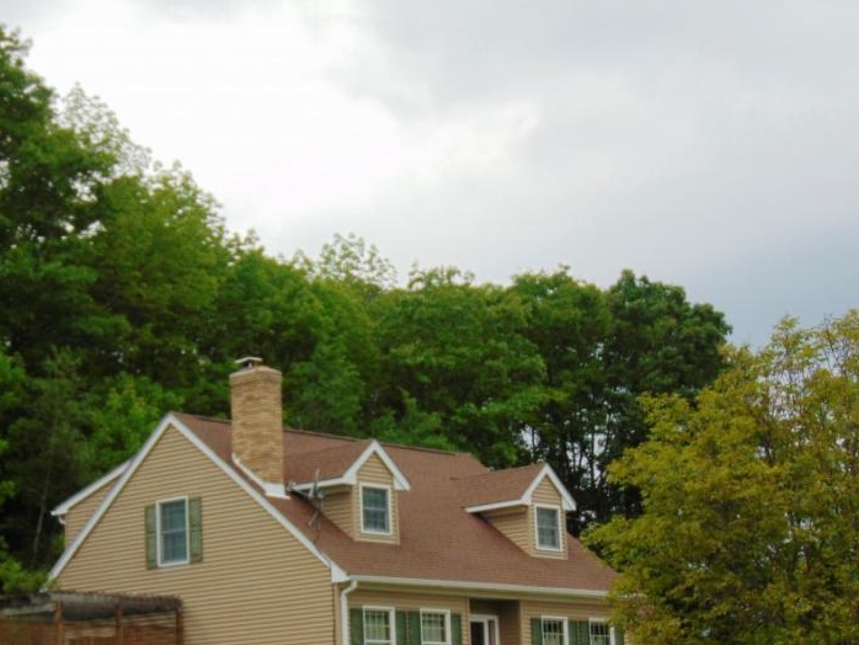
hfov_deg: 22.2
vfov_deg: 16.8
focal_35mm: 88
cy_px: 412
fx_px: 2184
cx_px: 302
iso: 80
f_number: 3.6
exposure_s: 1/800
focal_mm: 10.8
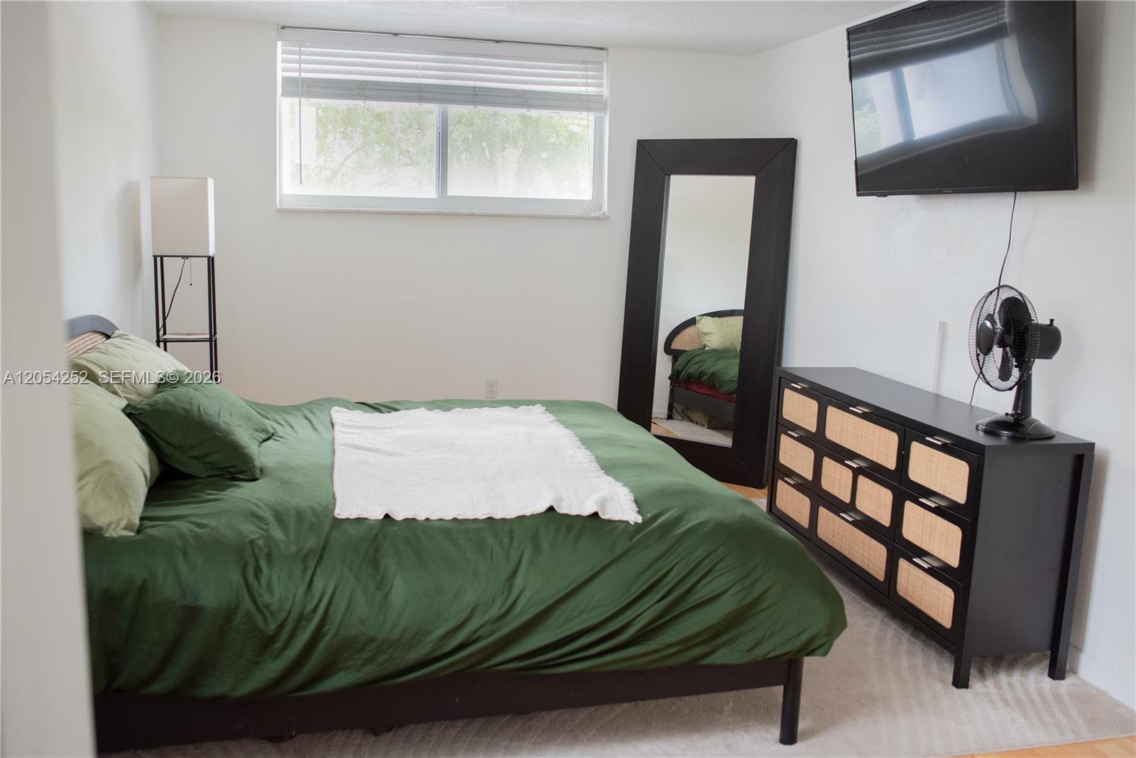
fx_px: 884
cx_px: 568
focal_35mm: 28
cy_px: 379
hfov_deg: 65.5
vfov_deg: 46.4
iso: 640
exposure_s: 1/125
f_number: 3.5
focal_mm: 28
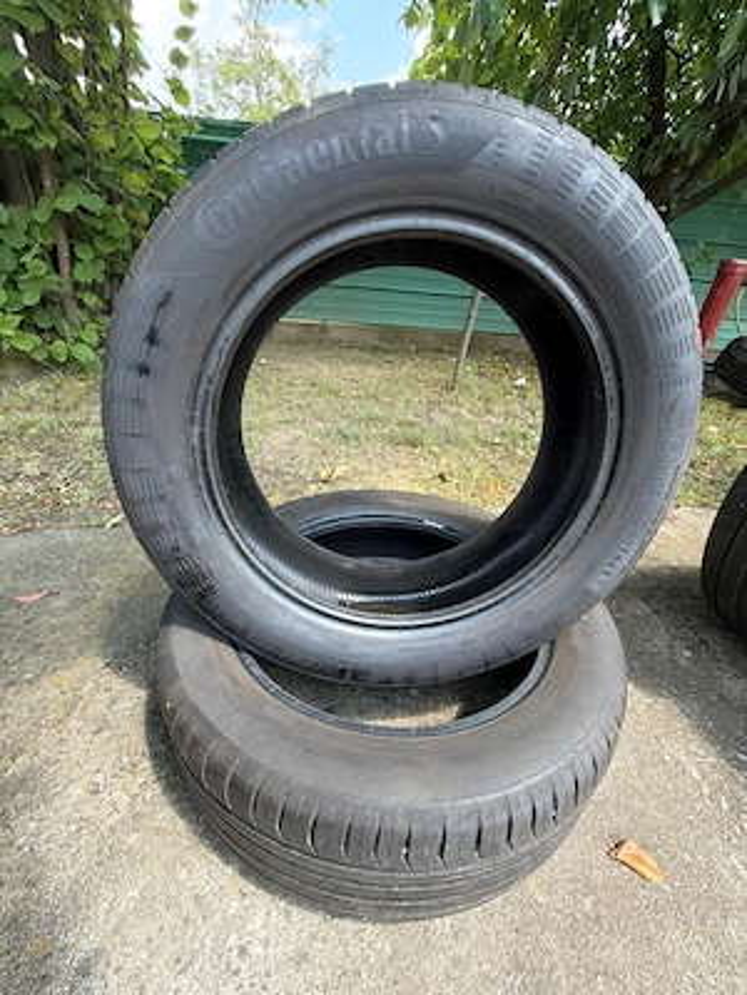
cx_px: 374
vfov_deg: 102.1
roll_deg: -4.5
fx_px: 403
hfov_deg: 85.7
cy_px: 498
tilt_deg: -27.8
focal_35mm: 14
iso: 64
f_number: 2.2
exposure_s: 1/121
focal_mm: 2.22
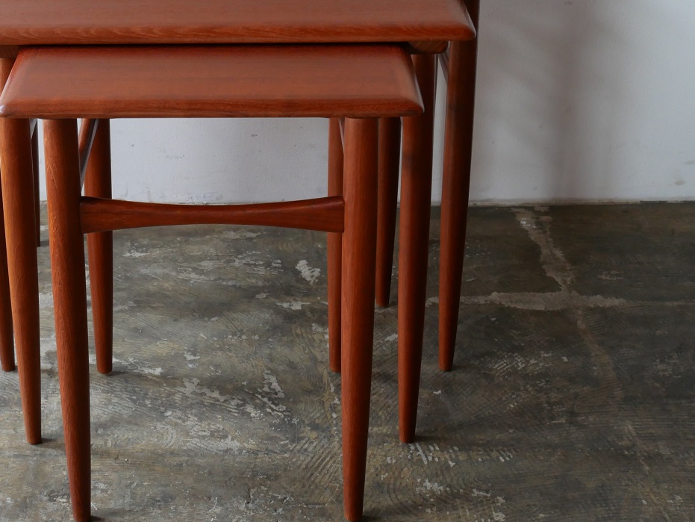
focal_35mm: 74
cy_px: 168
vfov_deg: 19.8
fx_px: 1486
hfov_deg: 26.2
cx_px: 228
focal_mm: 25
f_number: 5.1
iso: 800
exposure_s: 1/60
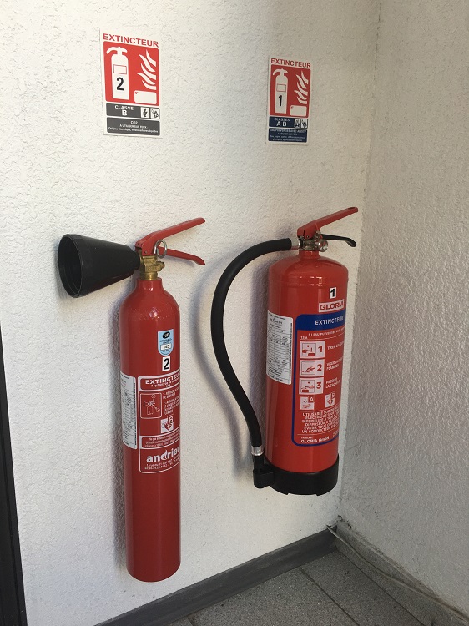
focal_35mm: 29
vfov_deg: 61.7
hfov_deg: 48.2
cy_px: 313
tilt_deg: -13.6
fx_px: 524
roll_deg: -1.6
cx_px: 234
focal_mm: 4.15
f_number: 2.2
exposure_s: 1/50
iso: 32
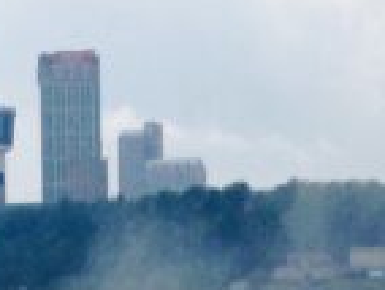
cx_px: 222
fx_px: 1983
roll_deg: -0.6
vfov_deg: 8.1
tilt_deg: -7.2
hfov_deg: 11.1
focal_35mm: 178
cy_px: 507
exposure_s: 1/3390
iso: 50
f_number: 2.4
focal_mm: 4.12
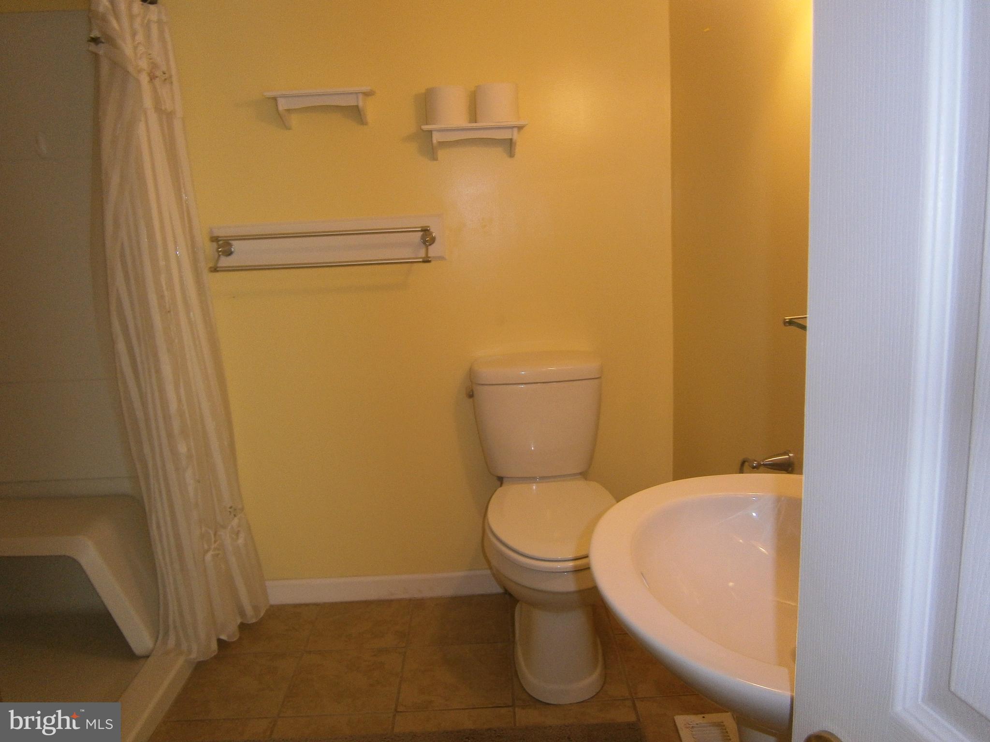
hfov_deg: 67.3
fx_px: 744
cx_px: 495
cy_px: 371
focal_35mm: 26
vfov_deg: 53.1
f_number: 2.8
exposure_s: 1/30
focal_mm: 4.7
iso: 125
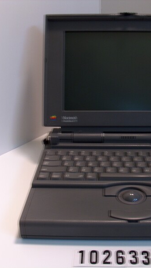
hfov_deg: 22.1
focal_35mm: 54
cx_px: 110
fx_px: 384
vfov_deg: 38.5
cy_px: 134
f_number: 9.5
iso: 100
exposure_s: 1/3
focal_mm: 7.6
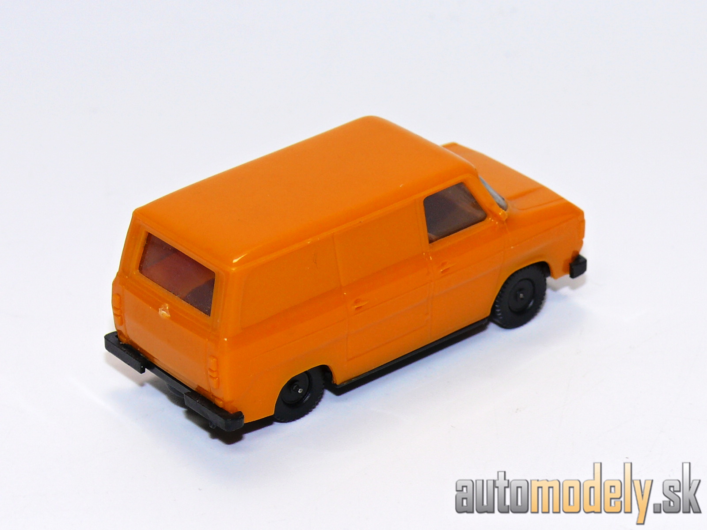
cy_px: 265
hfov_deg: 13.7
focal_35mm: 144
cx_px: 354
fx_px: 2941
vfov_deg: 10.3
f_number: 4
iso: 100
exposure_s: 1/30
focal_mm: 17
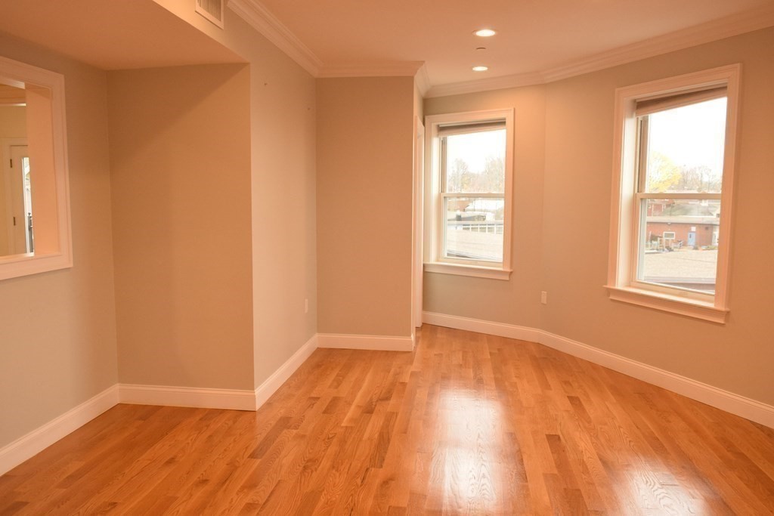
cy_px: 258
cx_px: 387
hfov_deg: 67.4
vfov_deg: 47.9
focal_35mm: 27
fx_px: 581
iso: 1600
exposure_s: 1/160
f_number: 5.6
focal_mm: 18
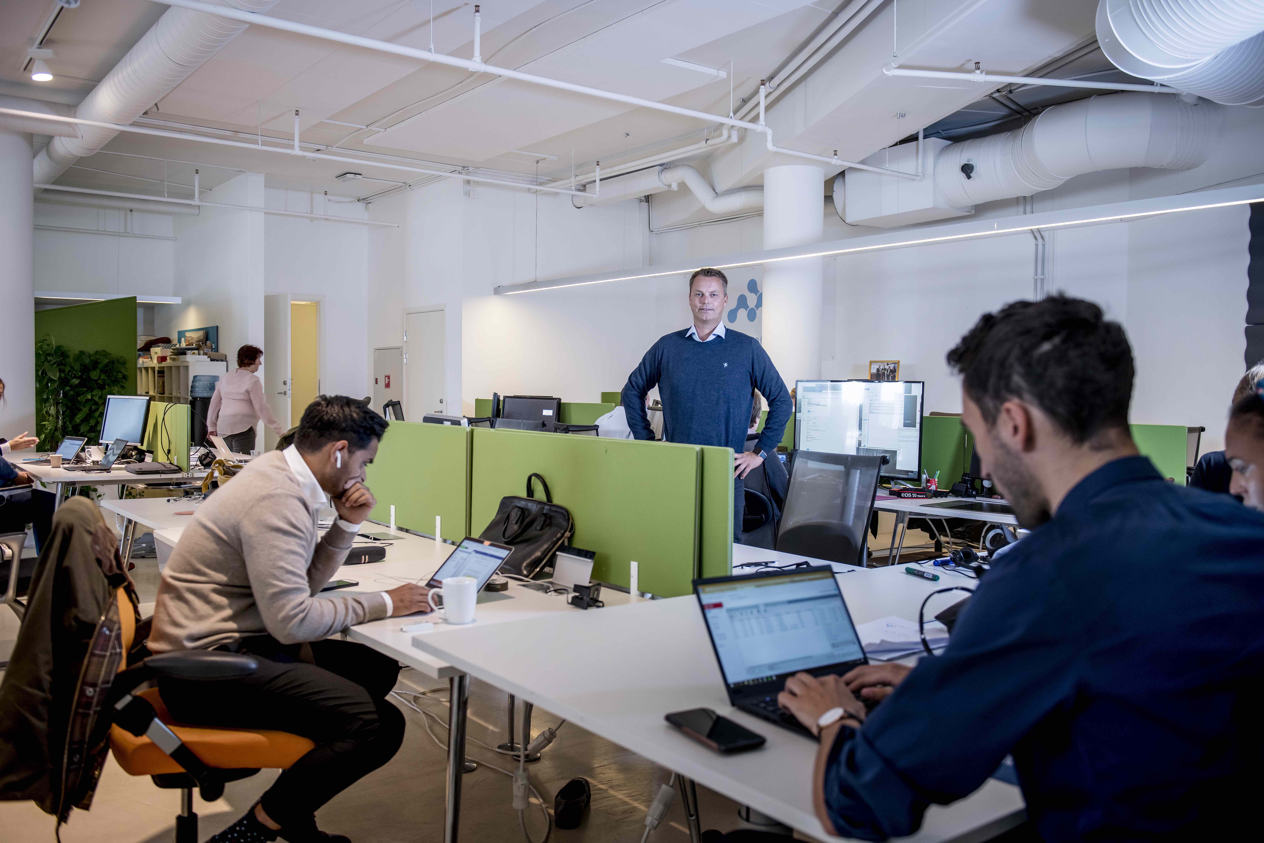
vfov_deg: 45.0
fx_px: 1018
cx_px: 632
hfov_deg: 63.7
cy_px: 422
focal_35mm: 29
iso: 400
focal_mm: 29
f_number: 3.5
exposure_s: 1/100
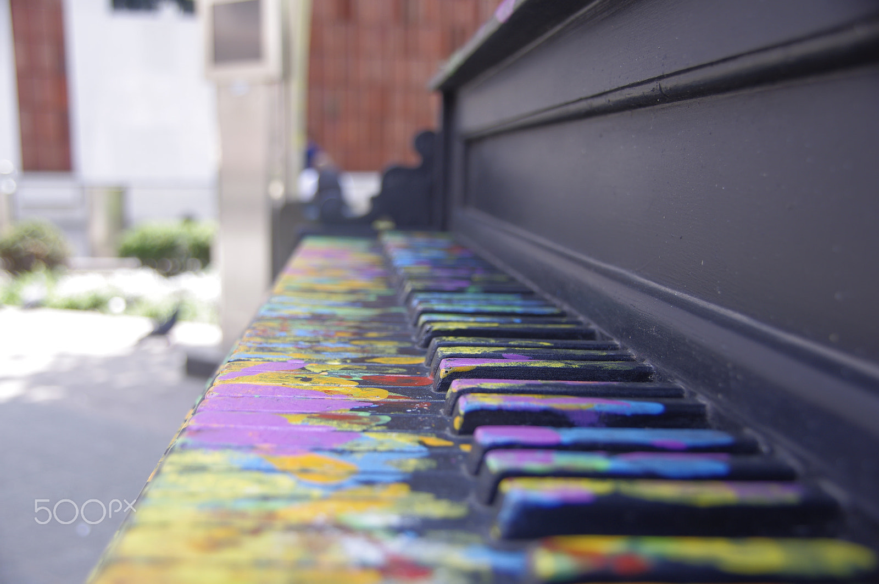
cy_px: 292
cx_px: 440
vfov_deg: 31.1
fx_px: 1049
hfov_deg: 45.5
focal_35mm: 43
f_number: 4
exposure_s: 1/100
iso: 100
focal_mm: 29.38
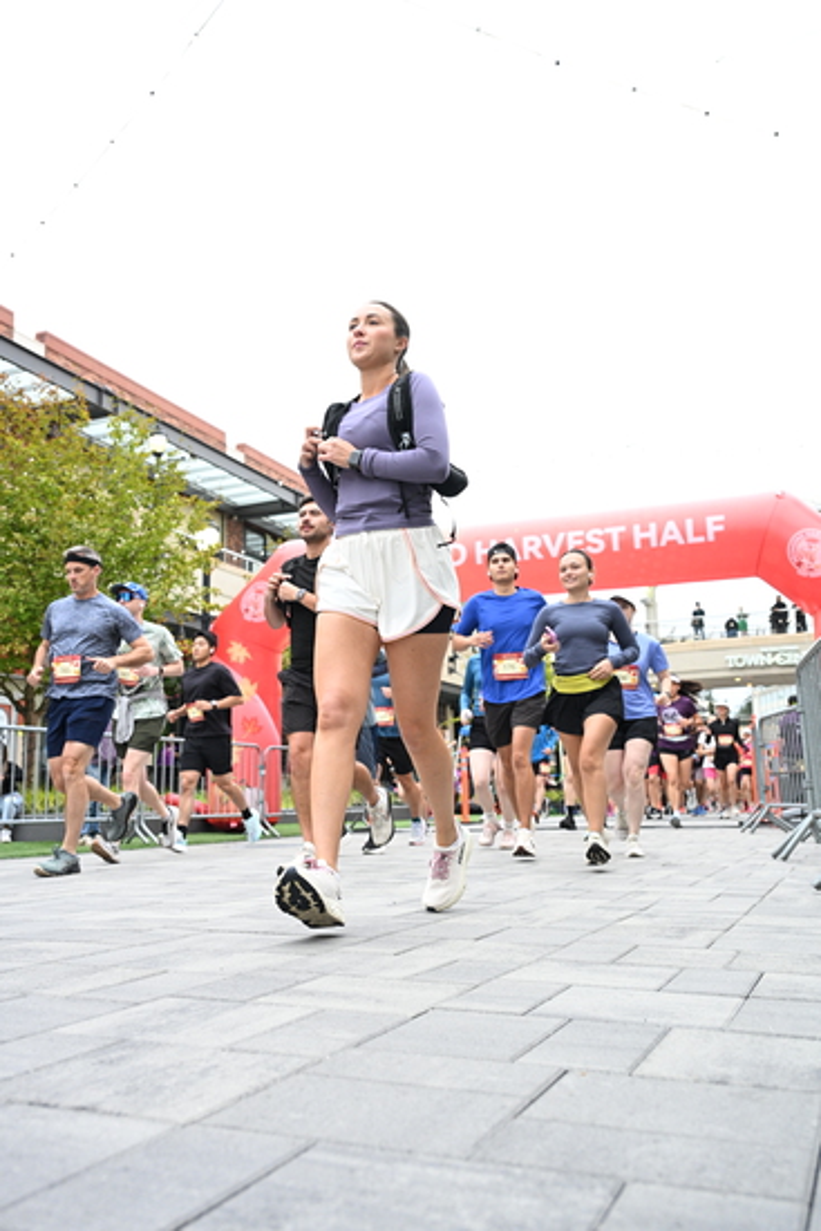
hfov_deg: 42.3
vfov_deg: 60.3
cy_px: 616
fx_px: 1060
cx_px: 410
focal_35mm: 31
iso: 2000
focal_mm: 31
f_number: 4
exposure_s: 1/640
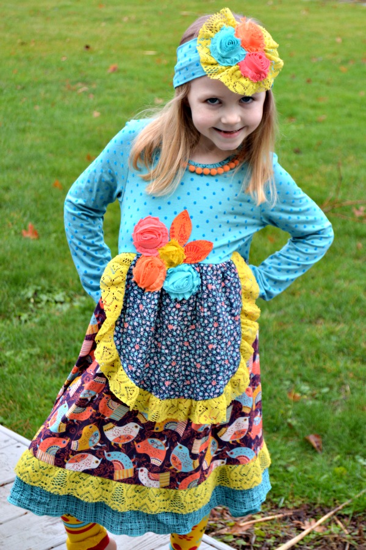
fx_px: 1261
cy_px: 275
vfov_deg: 24.6
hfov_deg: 16.5
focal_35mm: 82
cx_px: 183
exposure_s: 1/60
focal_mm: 55
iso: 400
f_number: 5.6
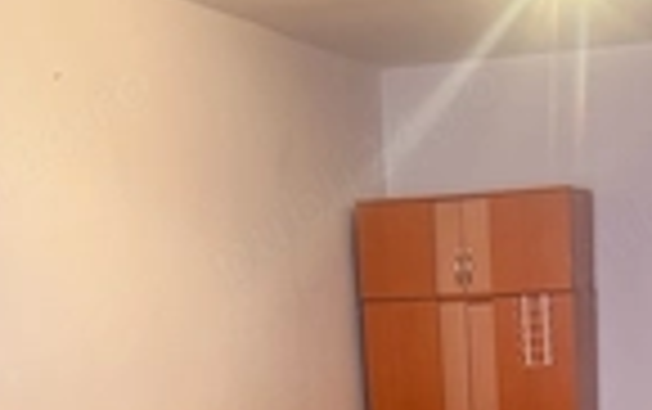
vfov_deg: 17.2
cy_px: 581
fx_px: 1245
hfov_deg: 29.1
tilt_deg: -13.0
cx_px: 445
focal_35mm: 70
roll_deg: +4.7
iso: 250
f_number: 1.78
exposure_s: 1/60
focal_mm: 6.76
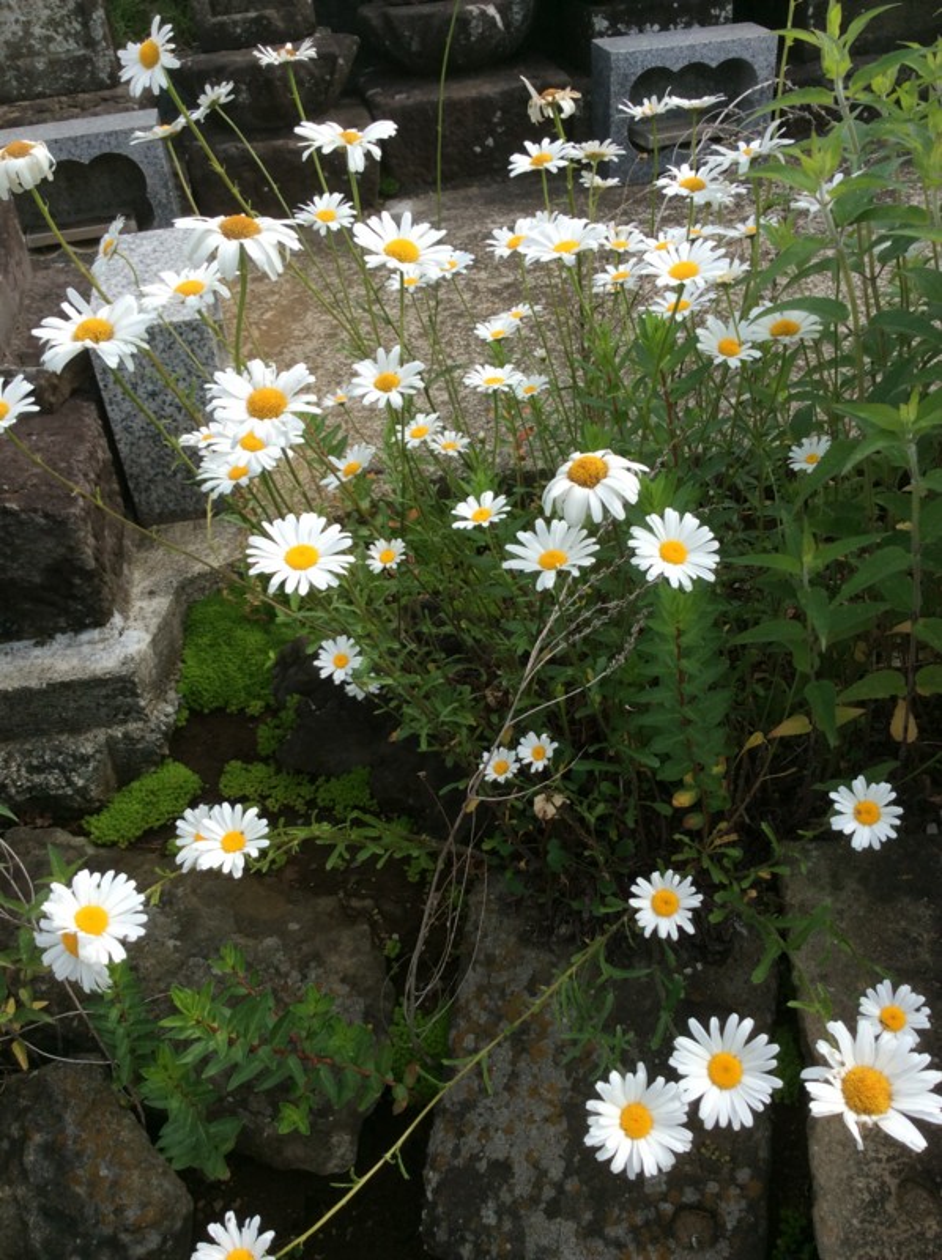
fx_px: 1164
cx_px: 471
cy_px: 630
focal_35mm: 32
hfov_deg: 44.1
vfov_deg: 56.9
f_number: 2.4
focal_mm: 3.3
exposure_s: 1/841
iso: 32
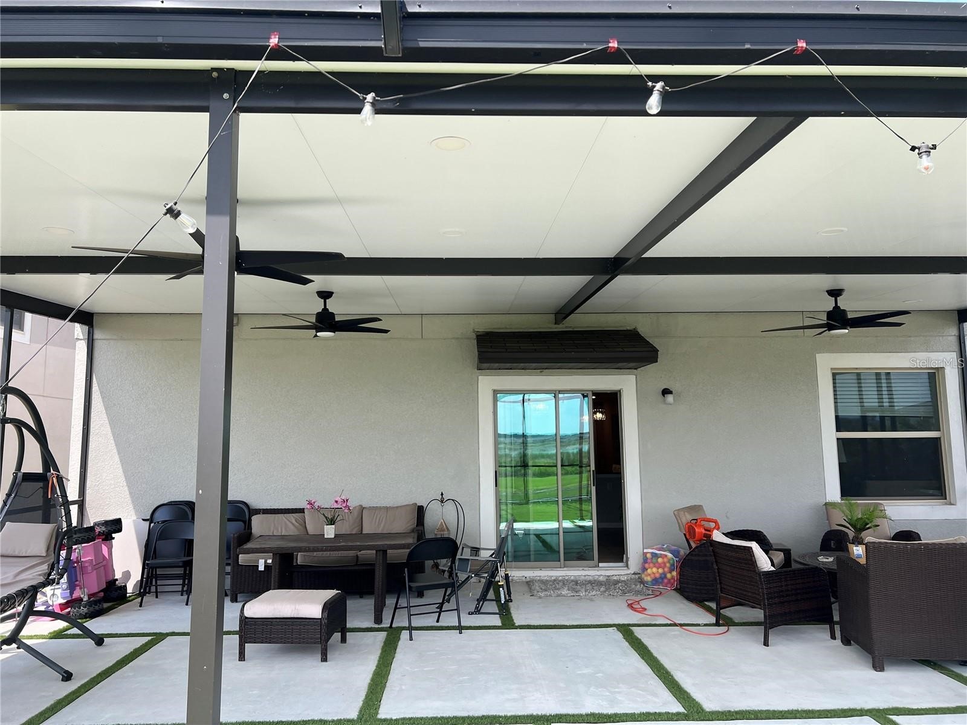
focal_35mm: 26
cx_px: 484
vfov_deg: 53.1
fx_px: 726
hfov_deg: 67.3
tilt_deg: +9.3
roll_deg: +2.1
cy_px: 362
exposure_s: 1/666
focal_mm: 5.7
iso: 50
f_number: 1.5
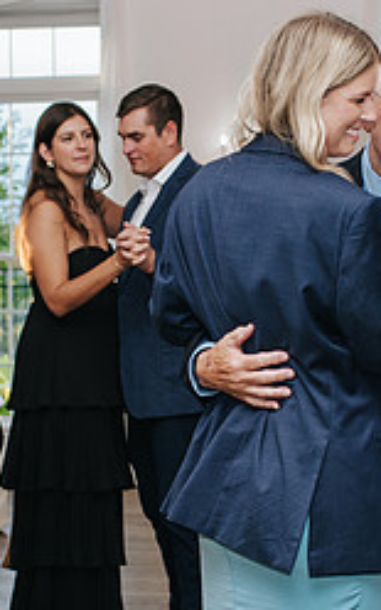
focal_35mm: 97
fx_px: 1612
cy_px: 435
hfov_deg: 13.5
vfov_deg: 21.3
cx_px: 175
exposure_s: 1/200
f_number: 3.2
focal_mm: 35
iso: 800
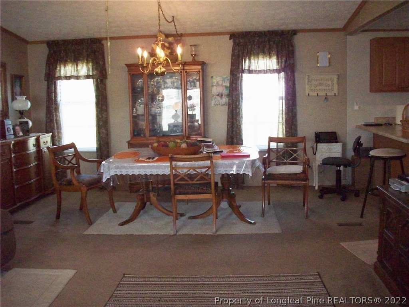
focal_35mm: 37
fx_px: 437
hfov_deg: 50.1
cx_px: 204
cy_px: 154
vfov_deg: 38.7
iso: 800
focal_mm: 6.2
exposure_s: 1/128
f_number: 2.8
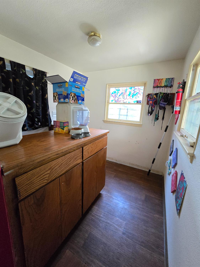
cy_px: 134
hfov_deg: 89.9
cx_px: 100
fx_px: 100
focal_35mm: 13
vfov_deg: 106.2
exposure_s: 1/60
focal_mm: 2.2
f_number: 2.2
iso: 1600
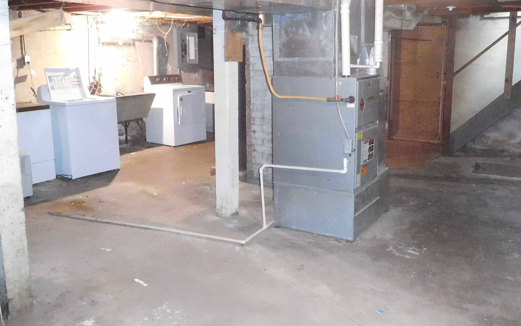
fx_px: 469
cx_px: 269
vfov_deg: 38.3
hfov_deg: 58.1
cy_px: 147
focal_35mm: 33
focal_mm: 4.5
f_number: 3.4
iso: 1600
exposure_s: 1/8
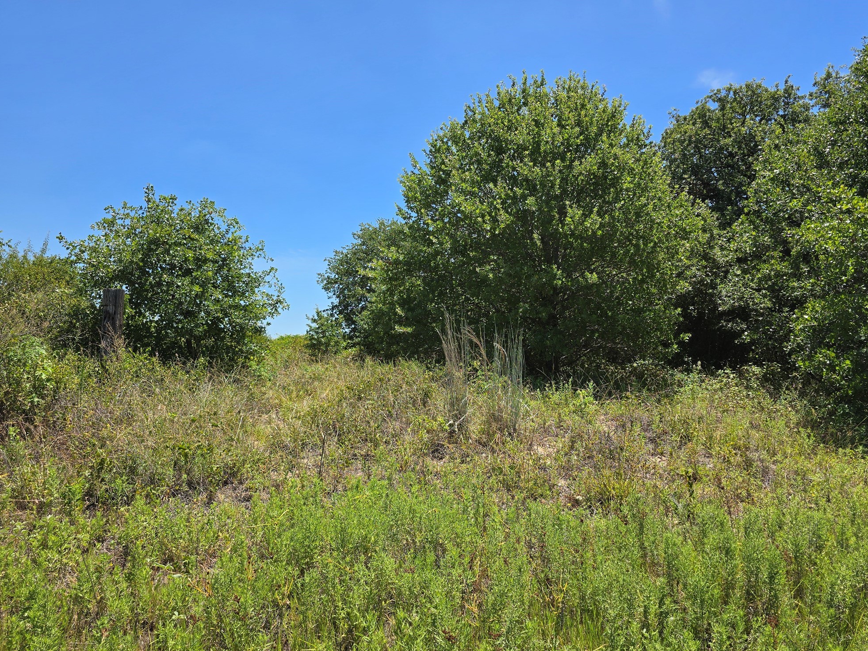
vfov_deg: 56.8
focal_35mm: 24
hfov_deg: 71.6
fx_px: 602
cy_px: 318
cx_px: 435
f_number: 1.7
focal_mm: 6.3
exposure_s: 1/641
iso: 12
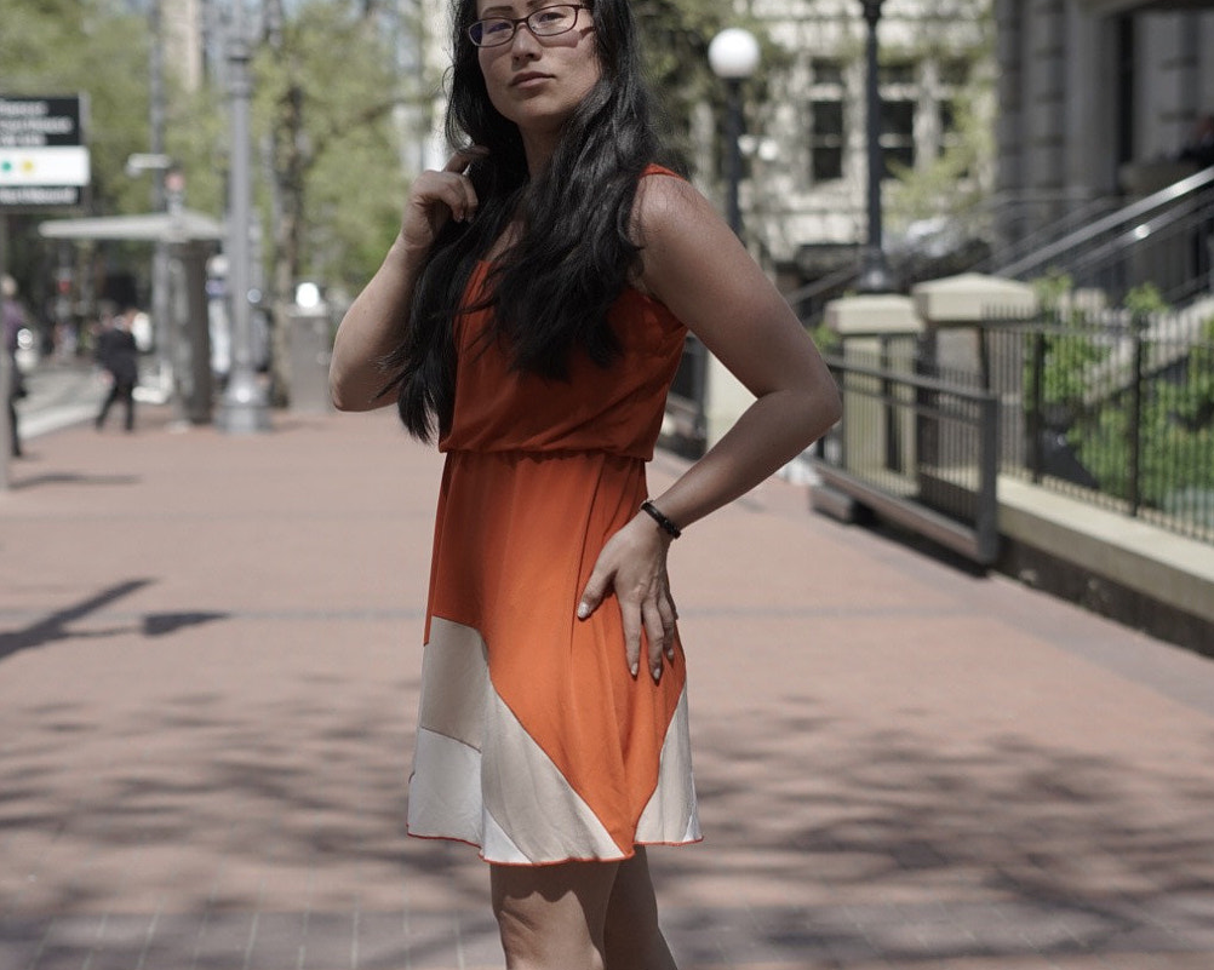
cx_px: 608
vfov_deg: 20.4
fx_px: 2694
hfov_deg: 25.4
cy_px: 599
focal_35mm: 75
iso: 250
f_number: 2.8
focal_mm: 50
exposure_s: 1/2500
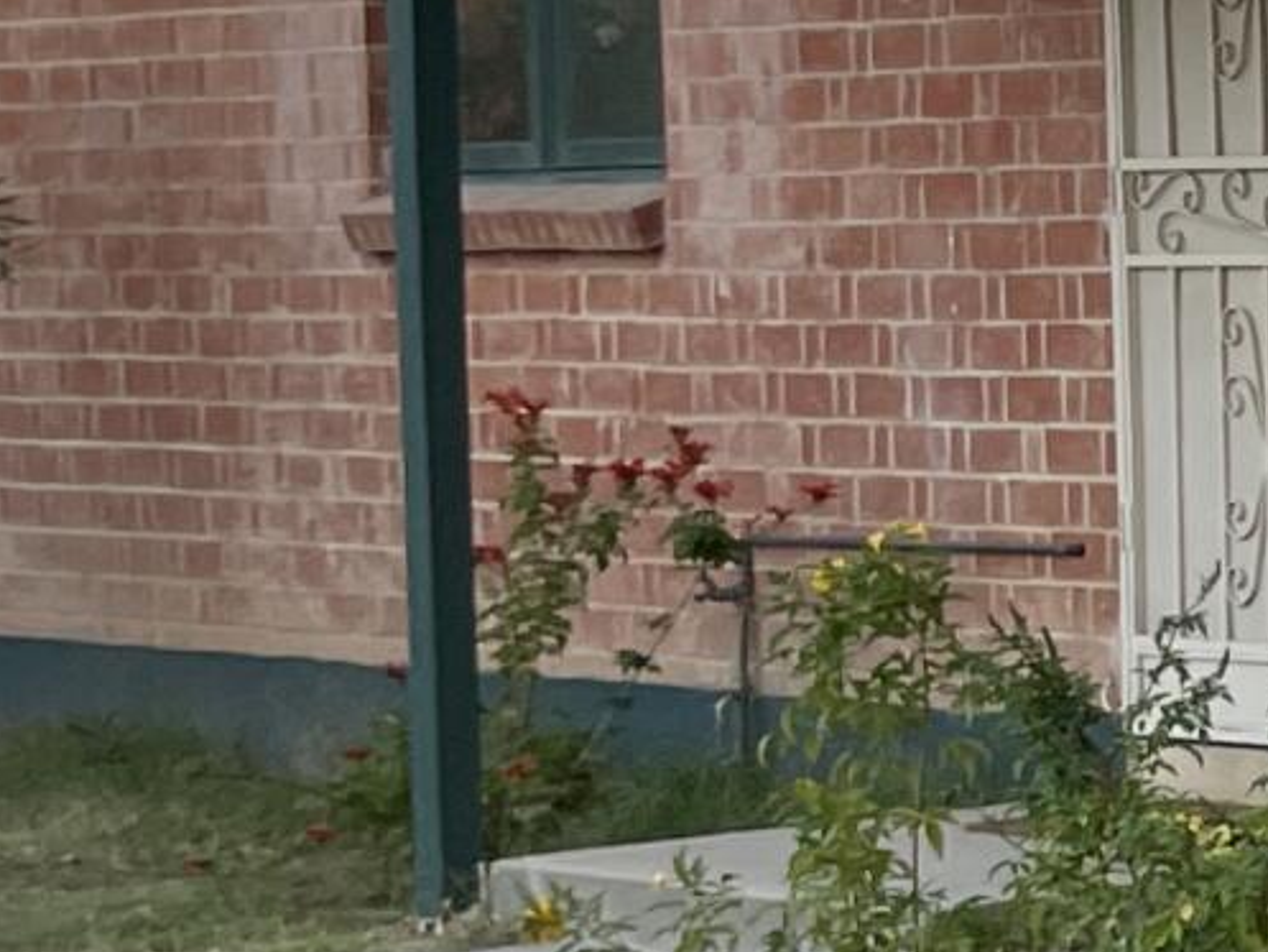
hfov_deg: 10.2
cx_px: 3439
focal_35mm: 157
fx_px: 5752
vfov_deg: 9.5
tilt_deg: -0.6
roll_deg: +2.1
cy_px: 495
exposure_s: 1/121
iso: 40
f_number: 1.6
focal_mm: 4.2
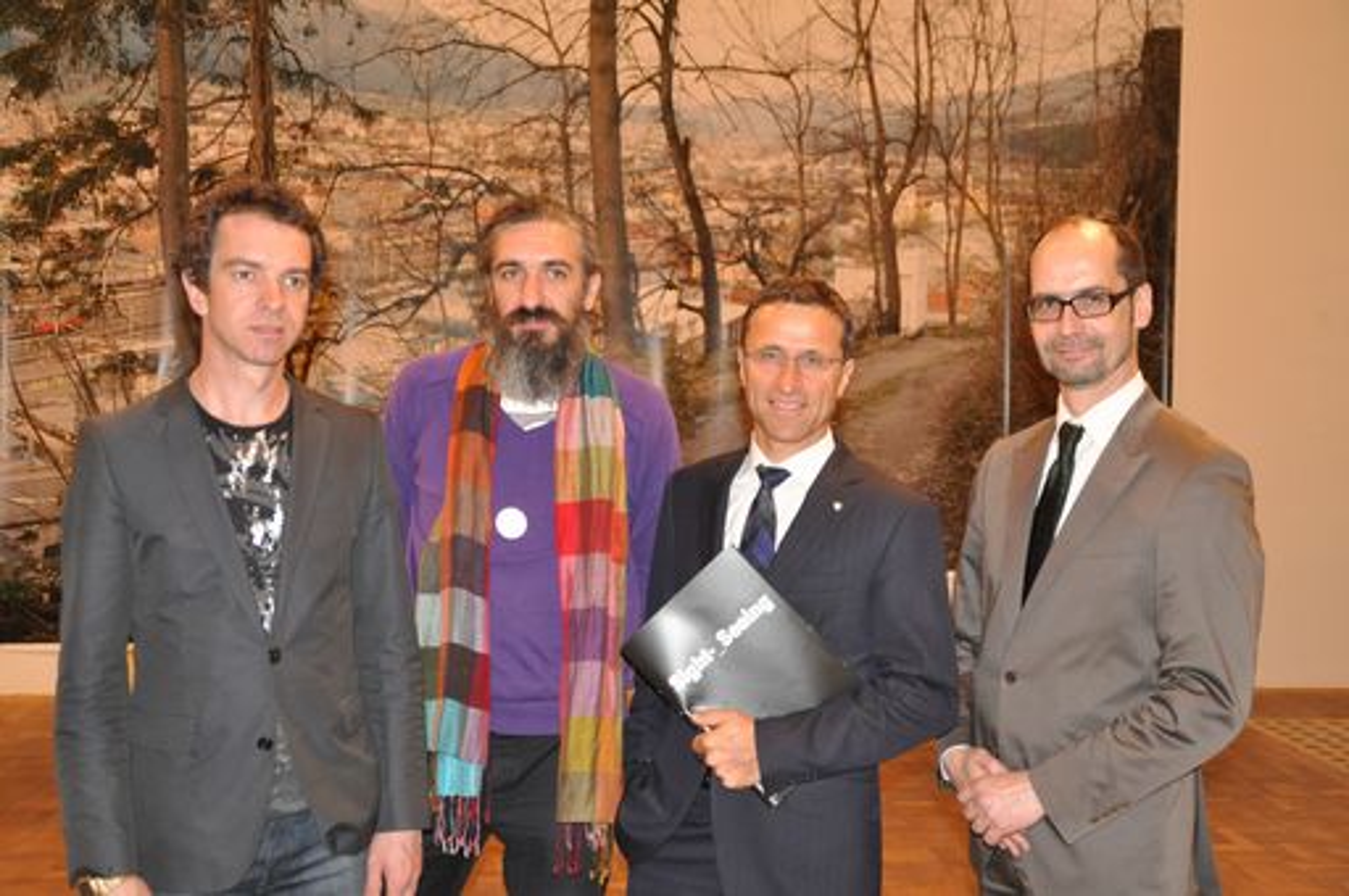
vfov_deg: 35.4
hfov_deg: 51.3
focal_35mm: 38
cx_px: 674
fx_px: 1403
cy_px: 448
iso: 800
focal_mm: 25
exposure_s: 1/60
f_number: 3.8
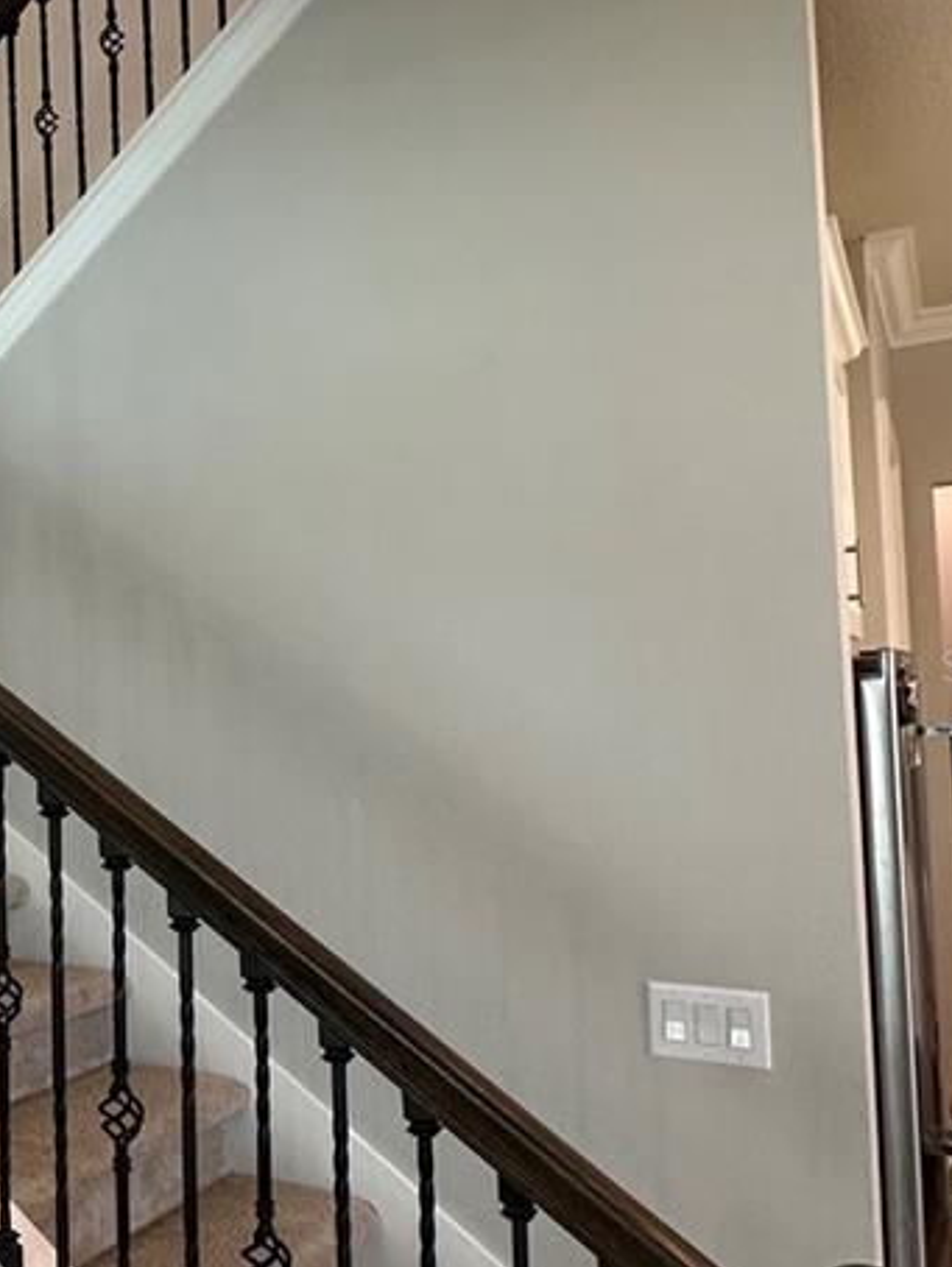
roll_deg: +1.0
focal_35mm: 37
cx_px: -117
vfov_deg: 50.1
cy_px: 664
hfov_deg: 33.3
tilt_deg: +2.6
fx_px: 1355
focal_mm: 2.22
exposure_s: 1/60
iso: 160
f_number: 2.2
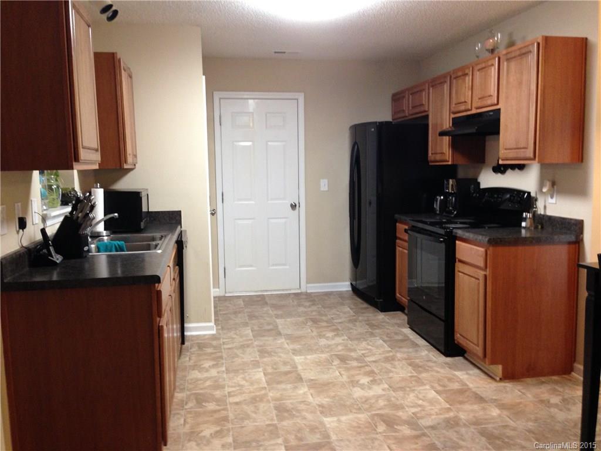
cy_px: 226
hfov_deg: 55.4
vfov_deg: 42.9
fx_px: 573
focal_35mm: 33
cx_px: 300
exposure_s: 1/20
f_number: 2.4
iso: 200
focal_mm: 4.12
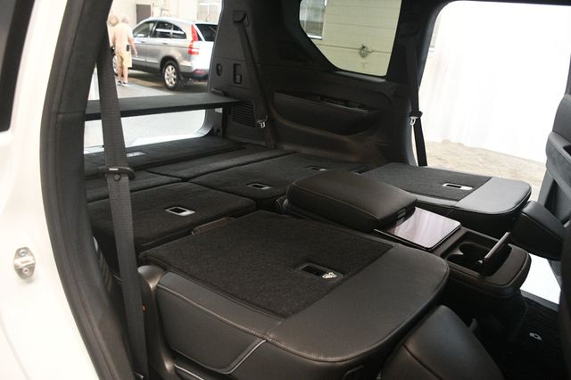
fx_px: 428
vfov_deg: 47.9
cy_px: 190
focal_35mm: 27
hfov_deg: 67.4
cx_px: 286
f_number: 3.5
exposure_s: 1/60
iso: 3200
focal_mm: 18
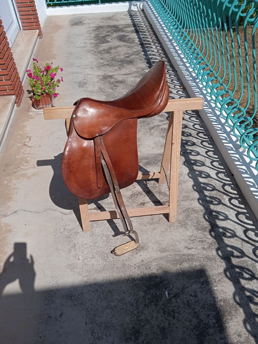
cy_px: 172
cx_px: 129
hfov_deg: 49.8
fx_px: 278
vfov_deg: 63.4
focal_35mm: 28
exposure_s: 1/1618
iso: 100
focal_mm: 3.43
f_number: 2.2
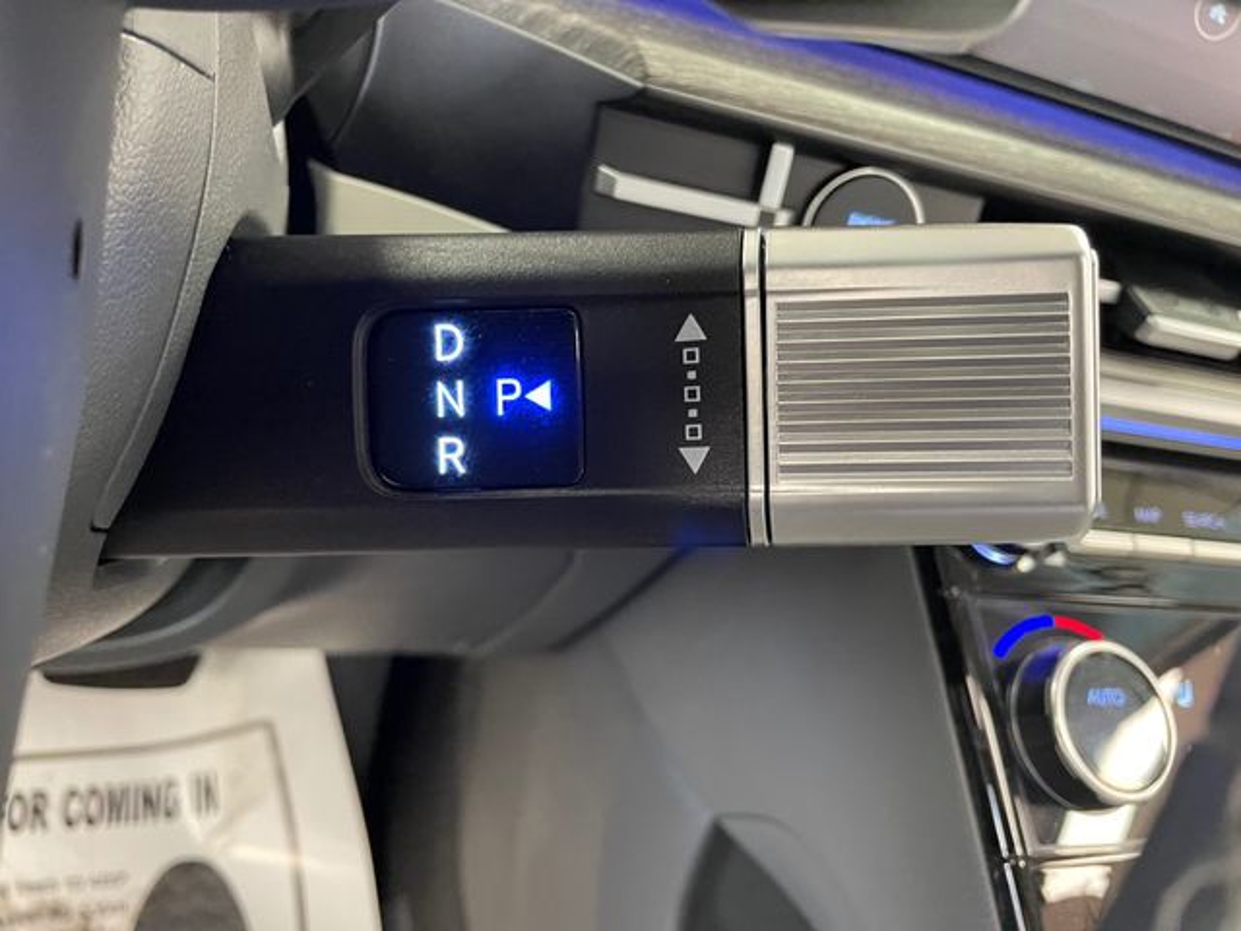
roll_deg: -17.3
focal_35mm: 26
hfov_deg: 67.3
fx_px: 932
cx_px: 620
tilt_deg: -28.9
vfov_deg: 53.1
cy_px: 466
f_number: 1.6
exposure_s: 1/60
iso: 400
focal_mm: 4.2
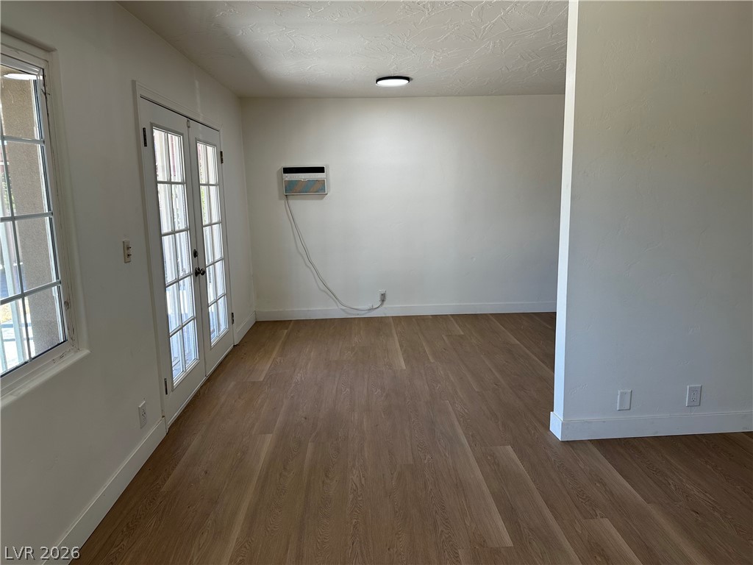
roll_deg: +1.0
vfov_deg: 56.8
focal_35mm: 24
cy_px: 282
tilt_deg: -9.5
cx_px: 376
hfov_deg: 71.6
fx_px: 522
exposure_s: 1/120
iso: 80
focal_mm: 6.86
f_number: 1.78
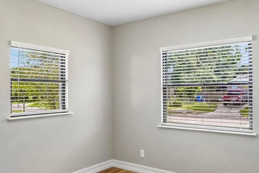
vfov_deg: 43.5
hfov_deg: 61.8
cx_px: 118
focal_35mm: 30
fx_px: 216
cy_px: 94
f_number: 8
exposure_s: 1/30
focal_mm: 10
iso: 250
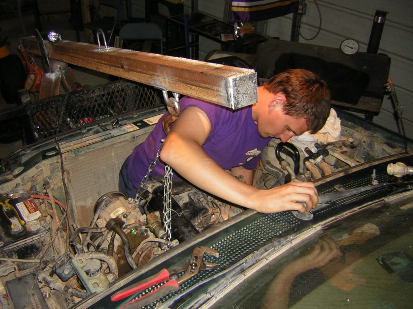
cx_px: 206
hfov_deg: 51.4
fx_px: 430
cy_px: 154
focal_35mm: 36
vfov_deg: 39.7
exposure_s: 1/60.1
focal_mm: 4.7
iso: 68
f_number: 2.6
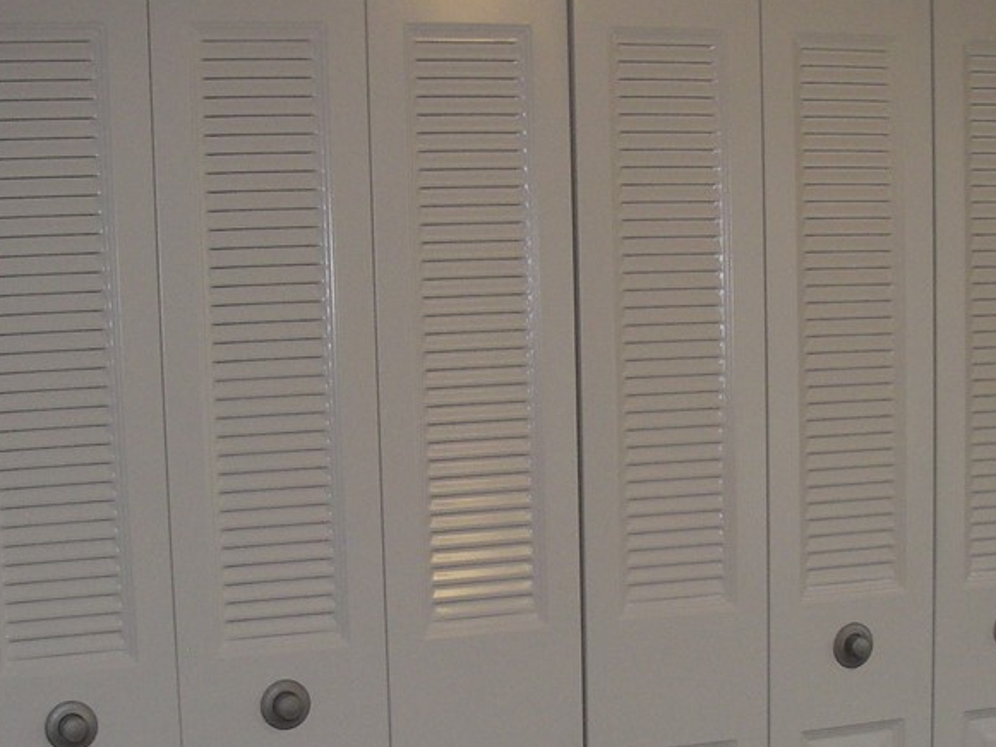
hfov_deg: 29.0
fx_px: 1928
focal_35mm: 67
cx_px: 526
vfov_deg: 21.7
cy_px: 593
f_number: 3.3
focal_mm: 6.3
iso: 100
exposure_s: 1/30
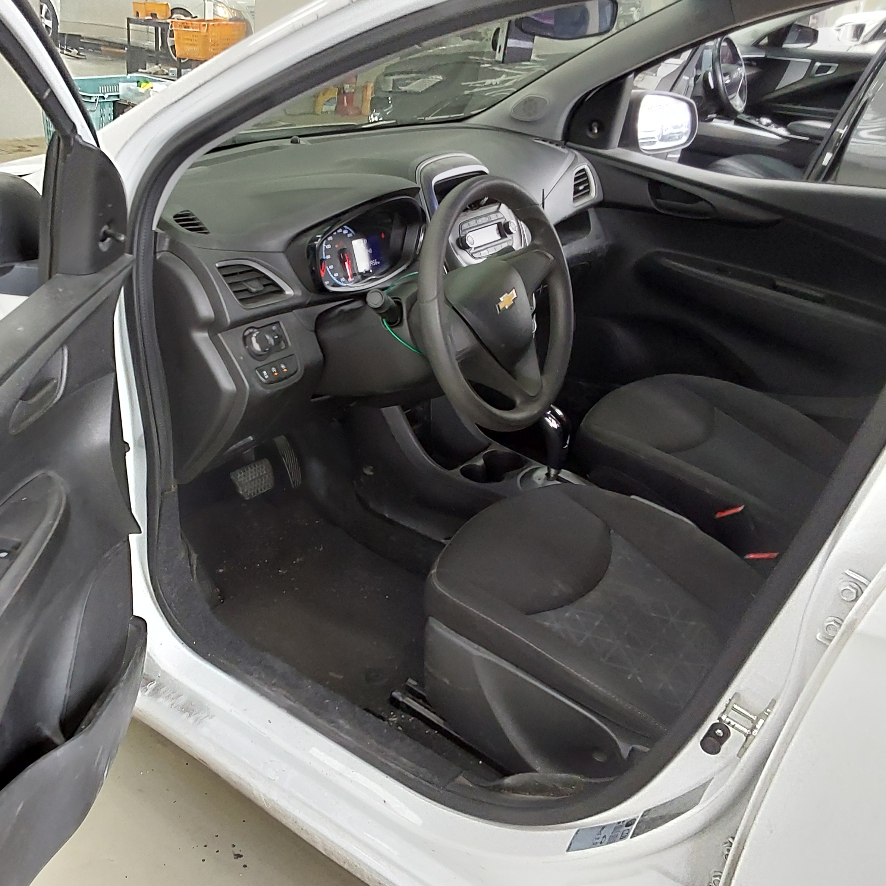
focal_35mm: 34
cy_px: 438
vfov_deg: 48.4
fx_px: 985
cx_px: 293
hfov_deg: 47.6
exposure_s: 1/60
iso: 160
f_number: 1.9
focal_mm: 2.91
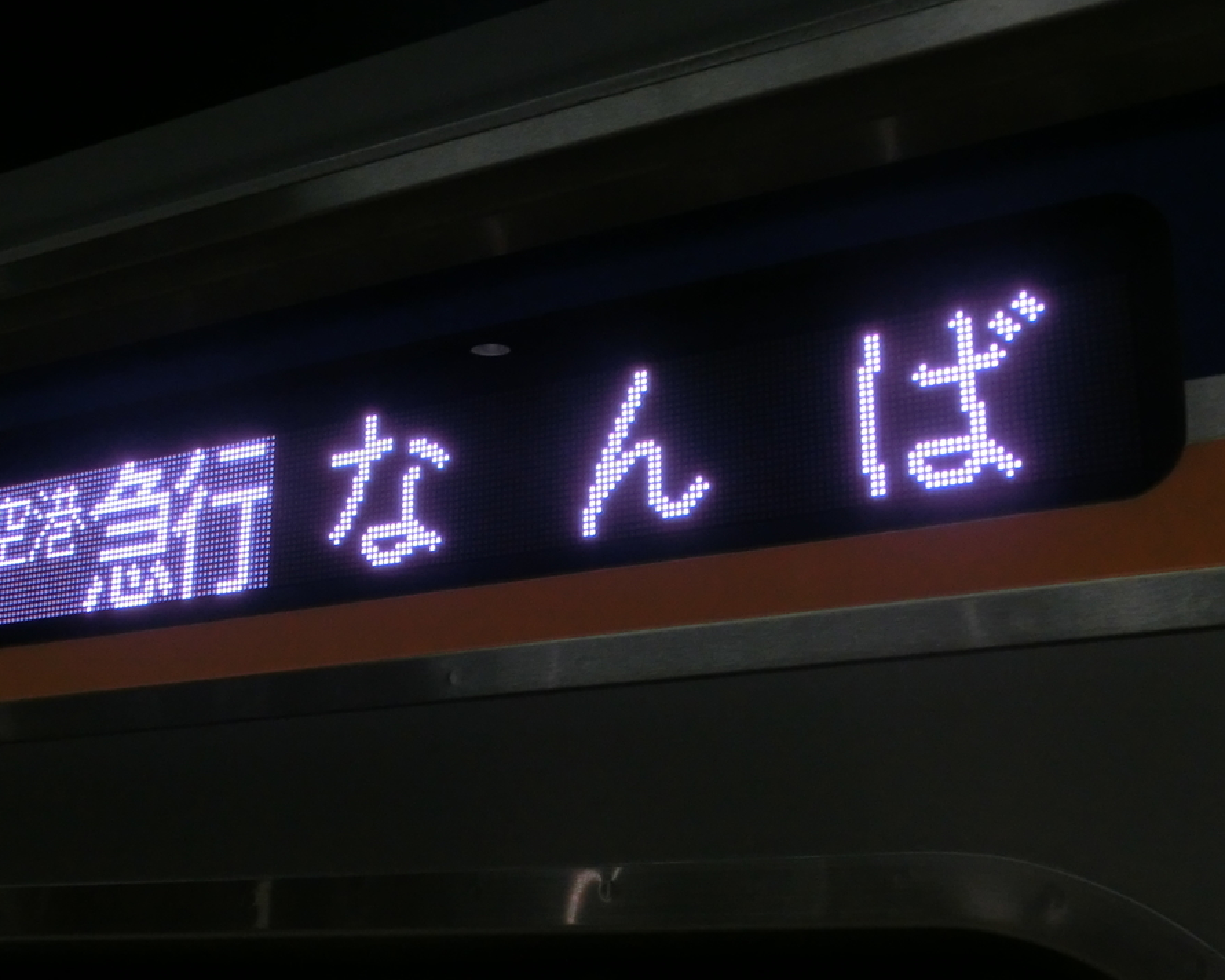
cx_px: 533
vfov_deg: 30.3
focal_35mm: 50
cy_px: 478
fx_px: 1813
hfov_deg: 37.3
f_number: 9.9
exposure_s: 1/20
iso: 250
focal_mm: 6.67
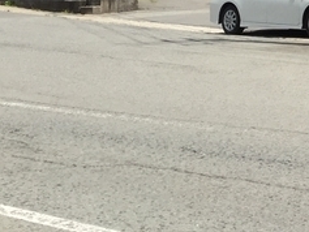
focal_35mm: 147
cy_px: -162
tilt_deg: +6.5
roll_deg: +1.4
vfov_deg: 9.7
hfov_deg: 11.4
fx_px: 1313
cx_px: 714
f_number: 2.2
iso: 32
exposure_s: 1/1647
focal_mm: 4.15
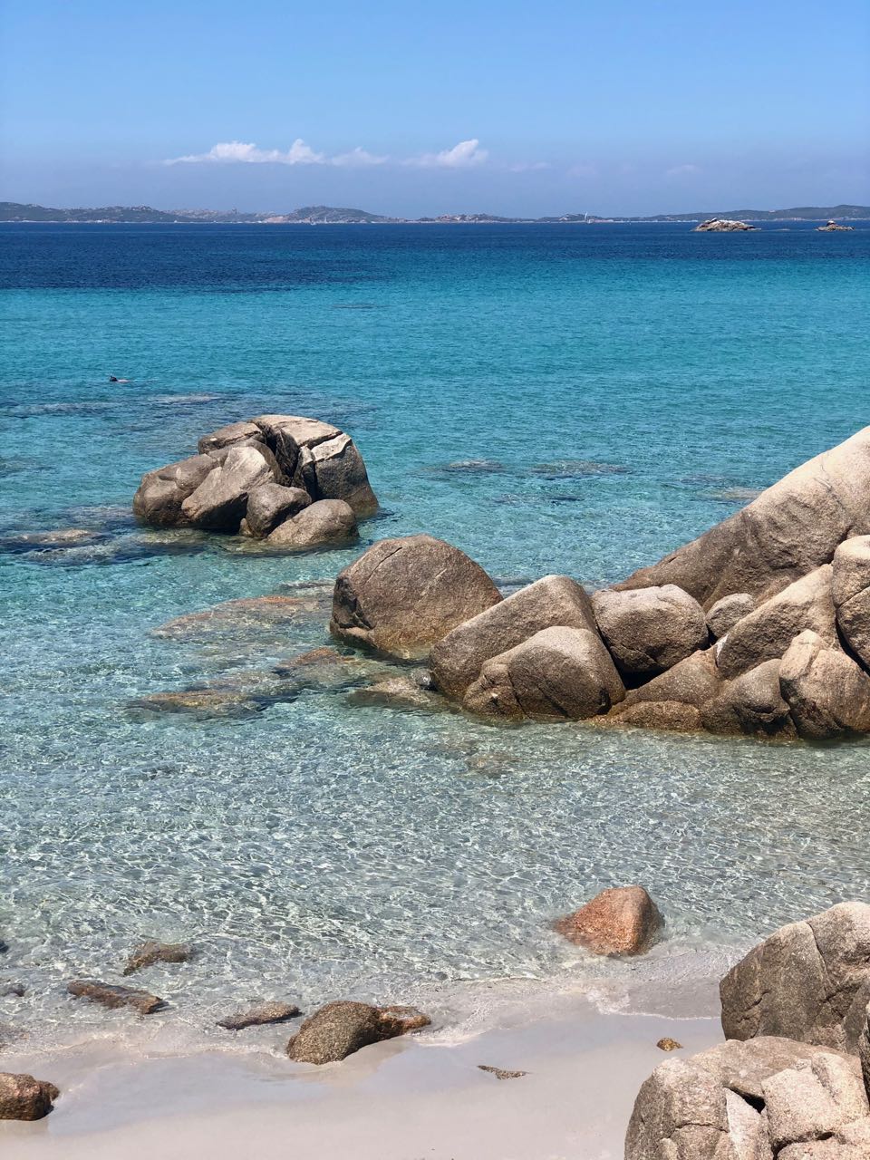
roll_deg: +0.6
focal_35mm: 57
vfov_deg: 33.8
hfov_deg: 25.7
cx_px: 435
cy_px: 580
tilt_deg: -8.6
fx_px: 1910
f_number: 2.8
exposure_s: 1/979
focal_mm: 6.6
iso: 20
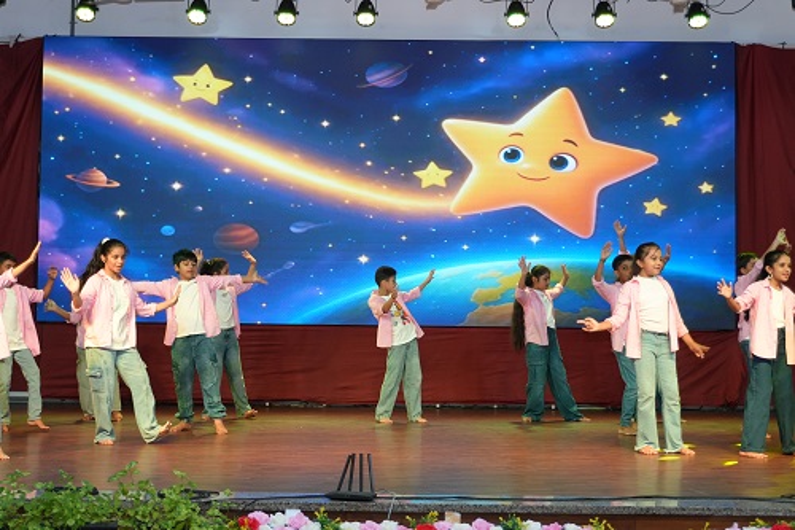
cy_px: 265
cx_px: 398
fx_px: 1258
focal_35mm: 57
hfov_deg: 35.1
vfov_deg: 23.8
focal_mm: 38
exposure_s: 1/160
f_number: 5.6
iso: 1250
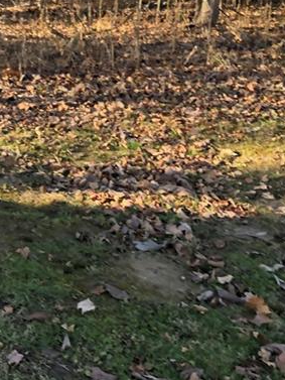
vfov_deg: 33.4
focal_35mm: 57
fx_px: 625
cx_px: 30
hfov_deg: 24.9
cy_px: 124
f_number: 1.8
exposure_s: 1/135
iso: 20
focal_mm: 3.99
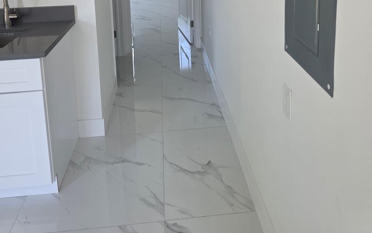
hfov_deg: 58.2
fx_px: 334
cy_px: -16
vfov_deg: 33.9
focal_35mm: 33
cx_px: 185
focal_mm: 6.3
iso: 125
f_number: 1.7
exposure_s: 1/180
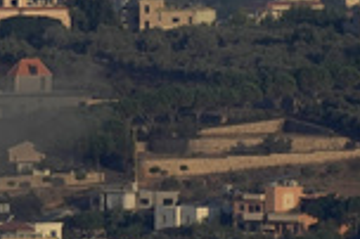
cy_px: 153
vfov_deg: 0.3
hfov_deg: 0.5
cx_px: -642
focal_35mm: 4052
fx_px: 40476
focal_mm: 600
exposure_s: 1/1600
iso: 320
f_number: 6.3
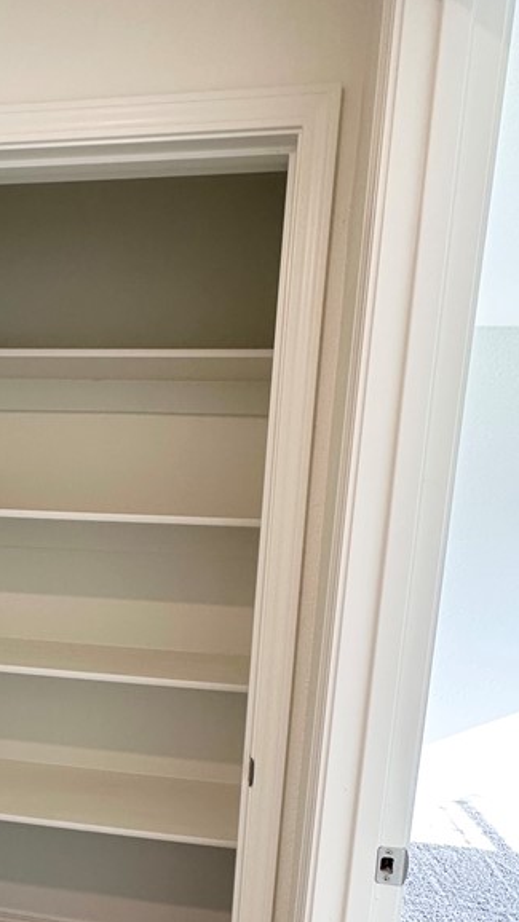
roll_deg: -2.7
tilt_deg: -8.1
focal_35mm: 27
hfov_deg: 41.5
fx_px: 661
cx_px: 123
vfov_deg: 67.5
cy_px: 630
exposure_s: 1/120
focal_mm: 2.22
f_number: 2.2
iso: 200
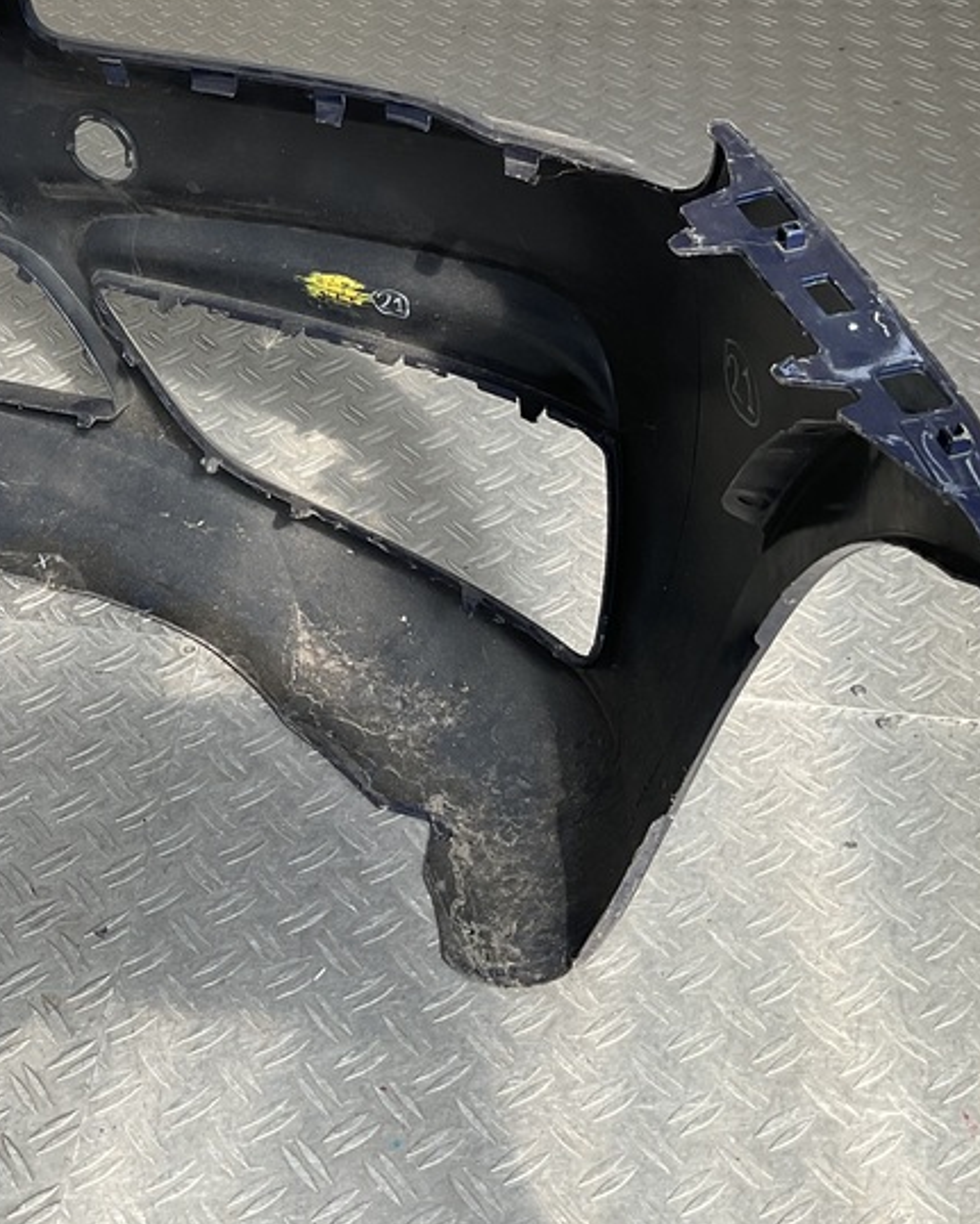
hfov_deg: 27.0
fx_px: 1920
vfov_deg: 34.9
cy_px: 380
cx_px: -14
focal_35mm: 53
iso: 16
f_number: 1.8
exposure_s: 1/370
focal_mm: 3
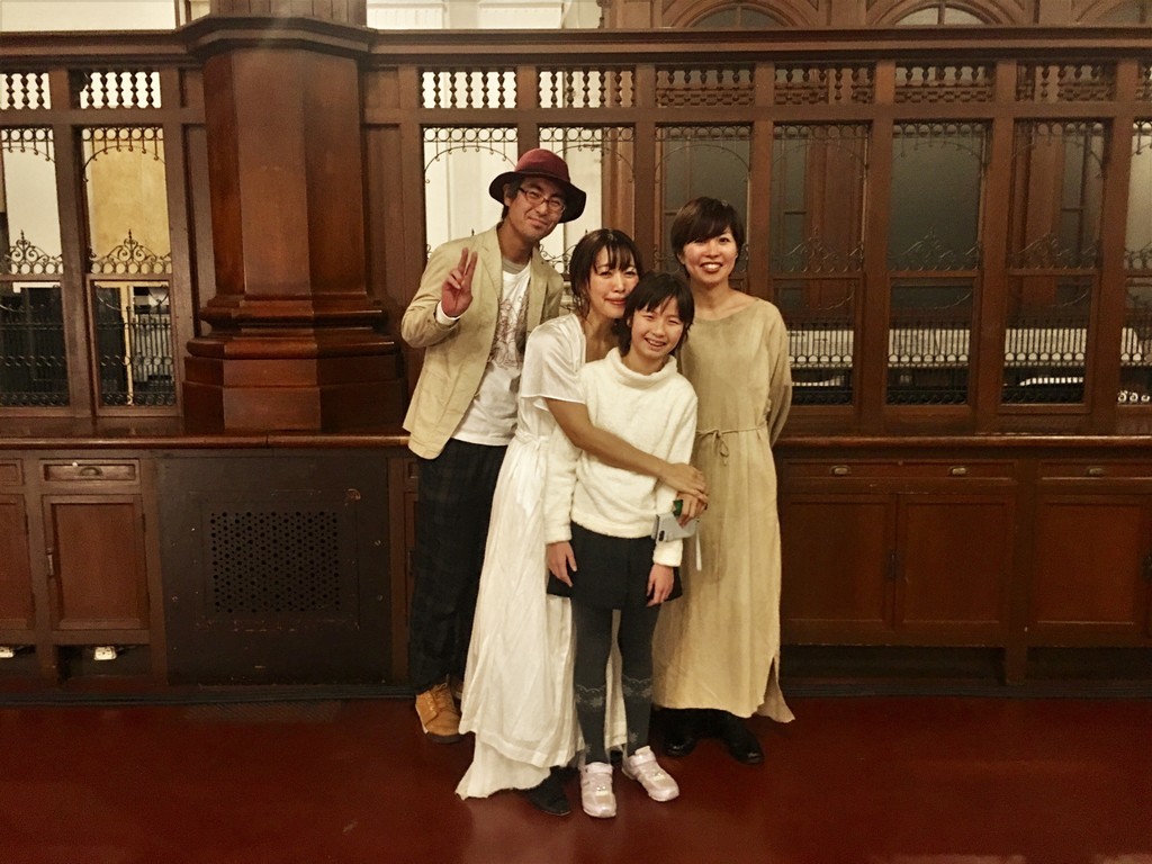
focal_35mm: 29
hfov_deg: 61.7
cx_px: 576
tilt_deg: -7.4
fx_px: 965
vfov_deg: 48.2
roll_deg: +0.1
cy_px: 432
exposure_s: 1/4
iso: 125
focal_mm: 4.15
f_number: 2.2
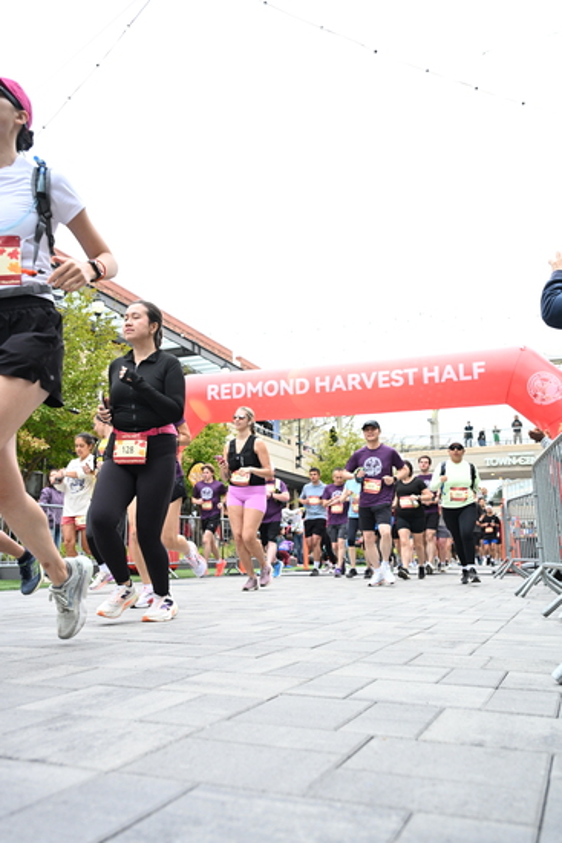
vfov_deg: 60.3
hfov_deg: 42.3
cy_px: 422
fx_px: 725
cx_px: 281
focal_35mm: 31
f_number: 4
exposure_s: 1/640
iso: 2000
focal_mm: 31
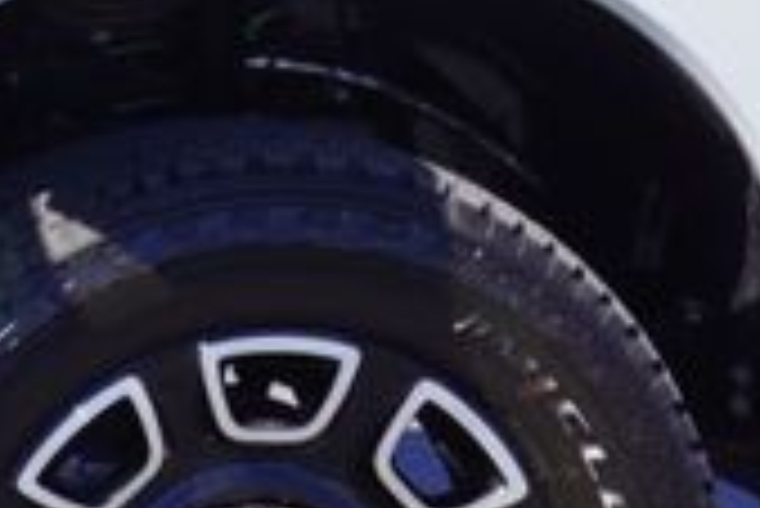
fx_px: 5388
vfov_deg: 5.4
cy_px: -49
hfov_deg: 7.6
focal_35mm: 255
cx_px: -989
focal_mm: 28
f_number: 8
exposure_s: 1/100
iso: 100
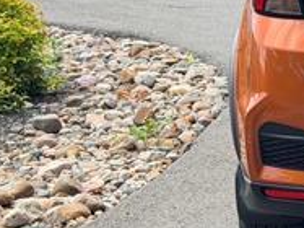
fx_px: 1439
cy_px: 11
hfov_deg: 11.5
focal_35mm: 164
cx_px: 458
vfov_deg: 9.0
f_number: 1.78
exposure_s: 1/837
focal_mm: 6.76
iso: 80
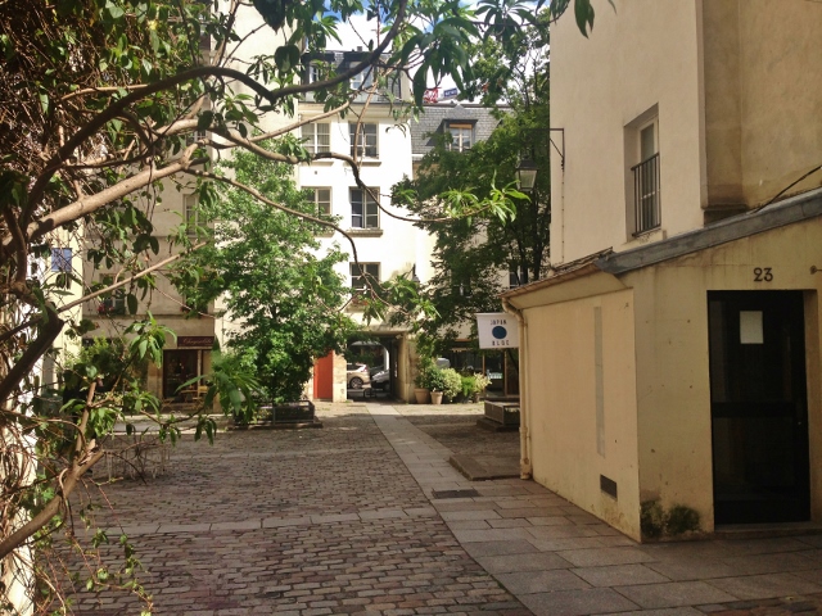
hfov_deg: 55.4
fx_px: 784
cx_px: 411
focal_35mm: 33
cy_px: 308
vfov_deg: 42.9
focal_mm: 4.13
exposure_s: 1/847
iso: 50
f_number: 2.4
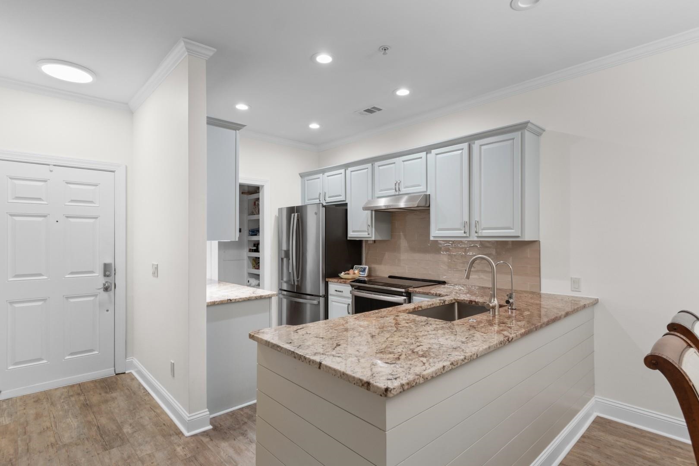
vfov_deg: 67.4
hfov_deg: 90.0
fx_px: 349
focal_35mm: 18
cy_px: 233
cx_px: 350
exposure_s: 1/3
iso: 100
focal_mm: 12
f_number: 4.8
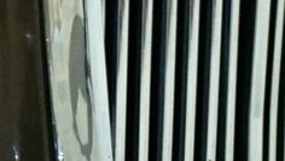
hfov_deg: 9.6
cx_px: -41
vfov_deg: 5.5
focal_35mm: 222
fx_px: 1678
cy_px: 178
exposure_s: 1/8
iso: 800
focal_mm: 6.8
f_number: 4
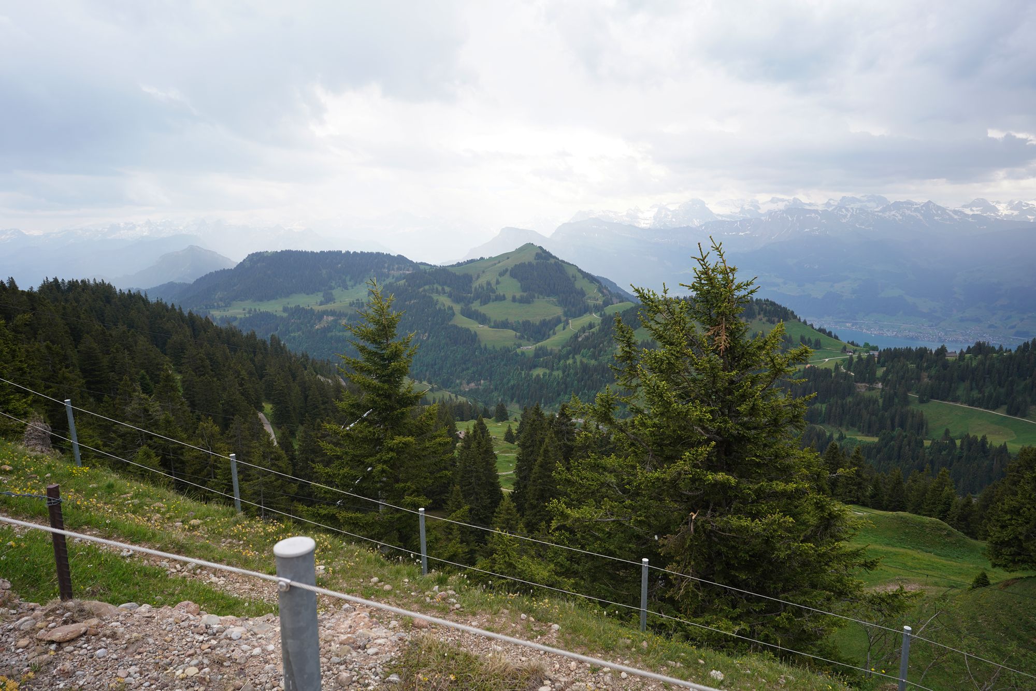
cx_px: 518
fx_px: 691
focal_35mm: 24
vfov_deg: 53.1
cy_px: 346
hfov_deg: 73.7
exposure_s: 1/100
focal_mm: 24
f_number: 6.3
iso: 100
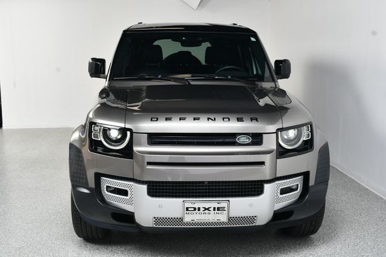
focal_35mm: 45
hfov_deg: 43.6
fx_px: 482
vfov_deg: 29.8
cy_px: 128
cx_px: 193
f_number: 9
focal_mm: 30
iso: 100
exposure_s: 1/160
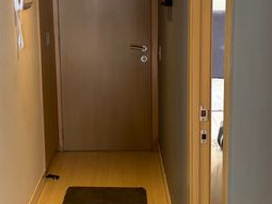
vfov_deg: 21.6
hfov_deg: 28.3
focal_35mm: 68
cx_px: 81
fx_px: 534
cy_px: 84
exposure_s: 1/104
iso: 125
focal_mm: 5.96
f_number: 1.6
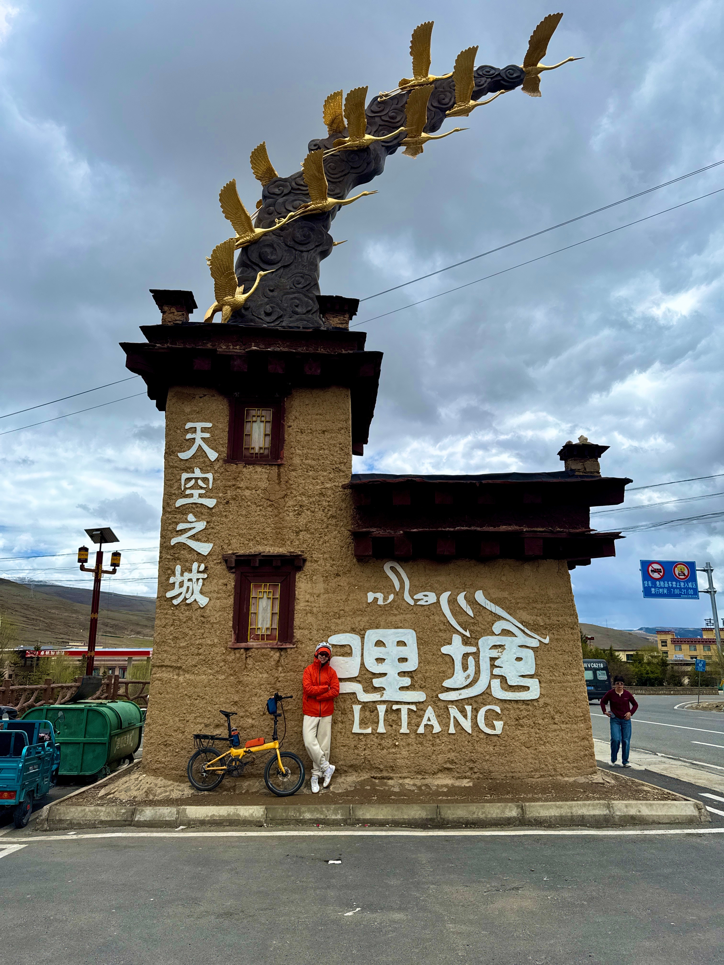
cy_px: 482
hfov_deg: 56.8
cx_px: 362
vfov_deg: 71.6
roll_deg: -0.5
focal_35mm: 24
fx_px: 669
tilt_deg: +13.3
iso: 80
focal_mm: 6.76
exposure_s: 1/6410
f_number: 1.78
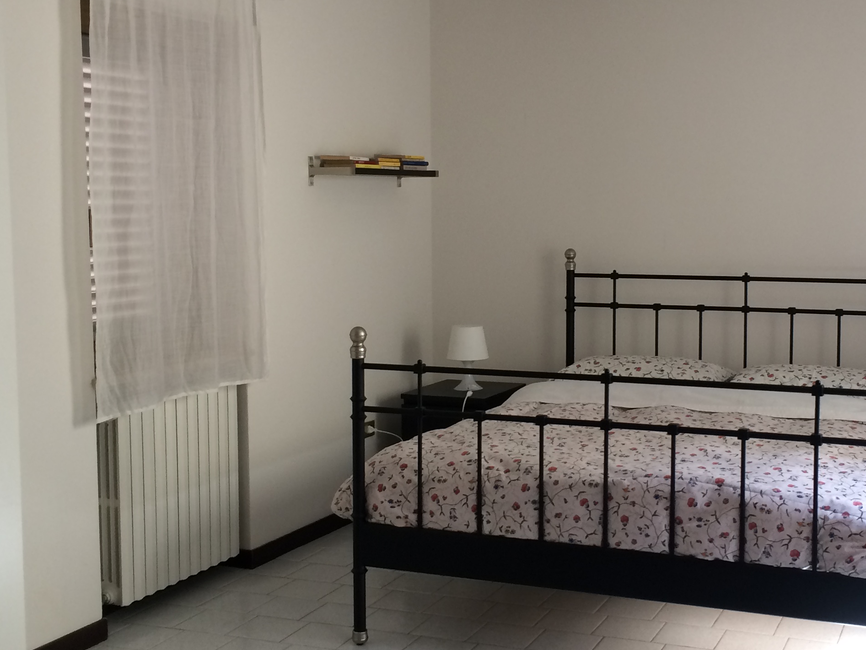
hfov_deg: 38.0
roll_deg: -0.1
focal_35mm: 50
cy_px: 319
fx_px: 1251
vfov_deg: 29.1
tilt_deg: -5.6
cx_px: 526
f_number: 2.2
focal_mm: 4.15
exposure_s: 1/33
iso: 50
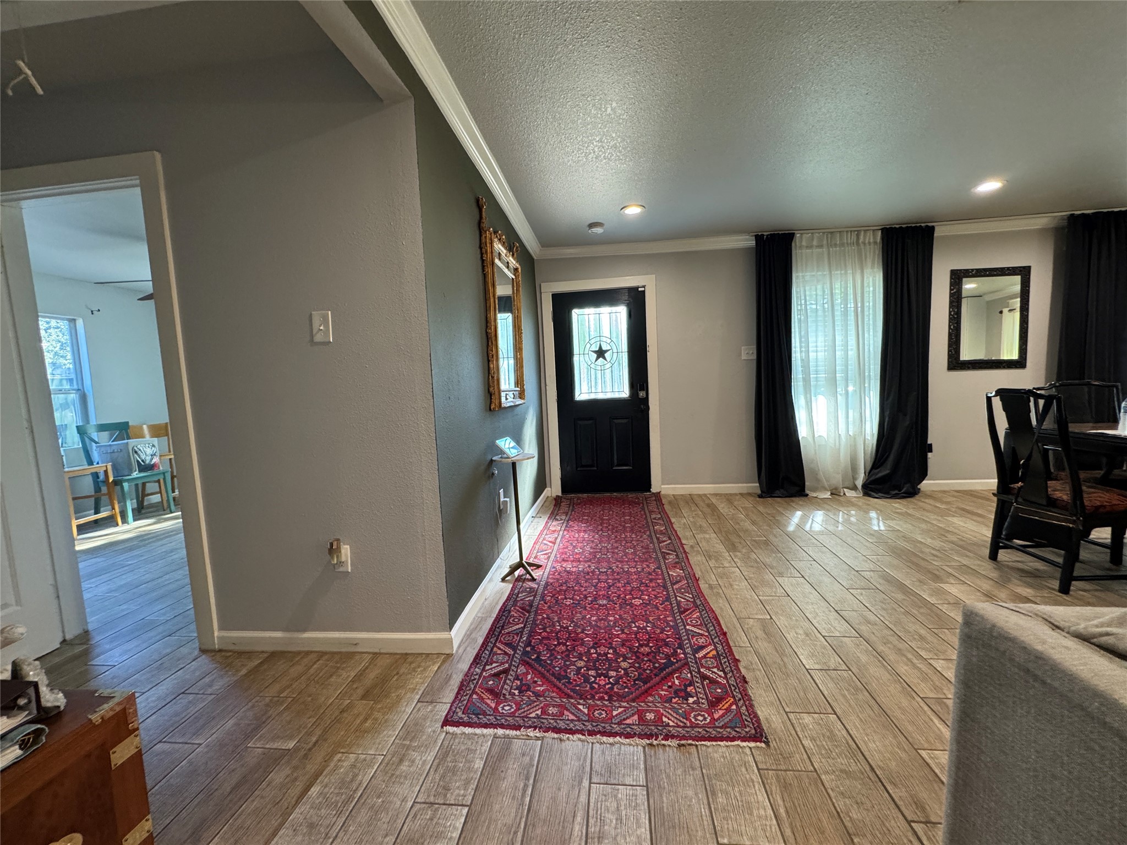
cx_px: 564
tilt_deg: -5.2
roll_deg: +2.2
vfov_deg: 85.7
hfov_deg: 102.1
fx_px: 456
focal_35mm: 14
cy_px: 422
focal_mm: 2.22
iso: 320
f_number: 2.2
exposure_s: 1/82
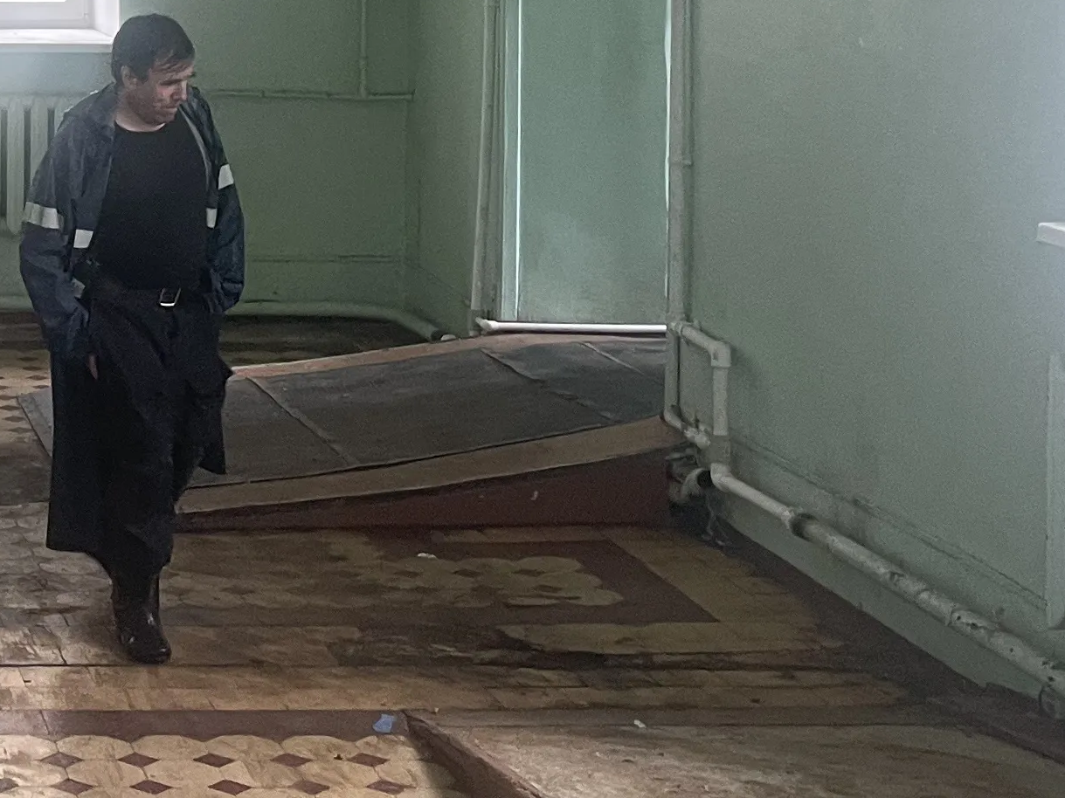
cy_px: -131
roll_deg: +0.4
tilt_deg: -1.5
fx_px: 2646
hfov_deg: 20.8
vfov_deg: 16.5
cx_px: -316
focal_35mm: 86
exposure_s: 1/77
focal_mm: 4.2
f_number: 1.6
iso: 125
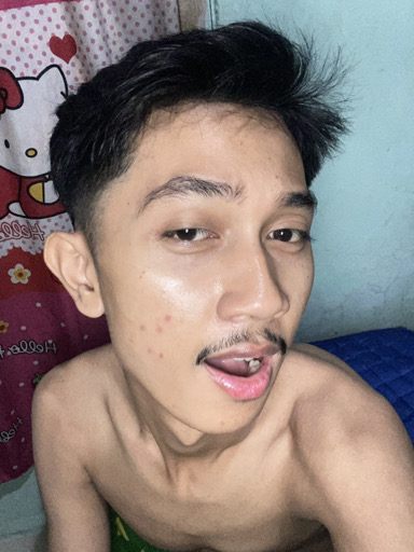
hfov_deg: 46.8
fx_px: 478
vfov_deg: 60.0
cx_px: 207
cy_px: 276
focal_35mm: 30
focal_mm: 2.71
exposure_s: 1/18
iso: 320
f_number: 2.2
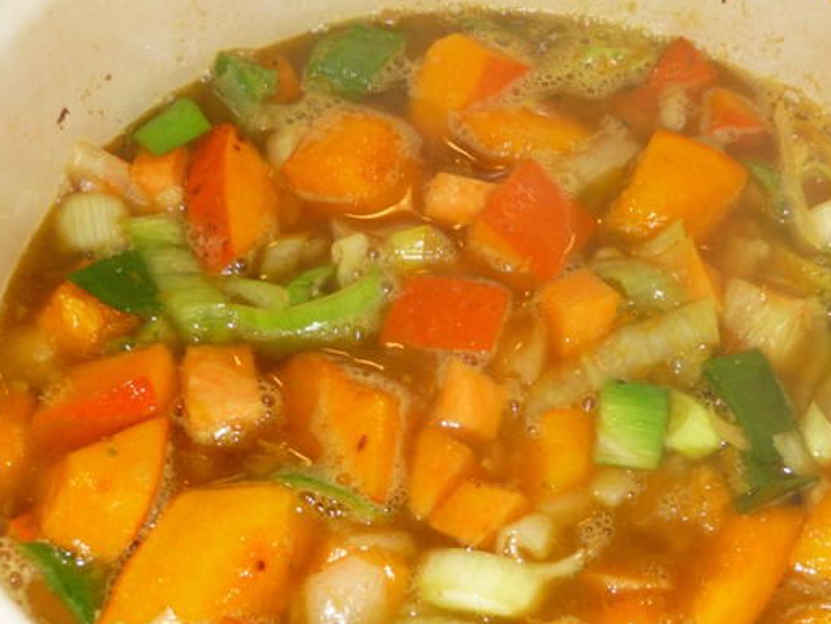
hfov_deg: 34.2
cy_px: 380
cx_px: 500
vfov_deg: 26.1
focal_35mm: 56
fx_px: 1345
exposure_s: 1/30
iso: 100
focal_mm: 7.6
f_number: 4.1
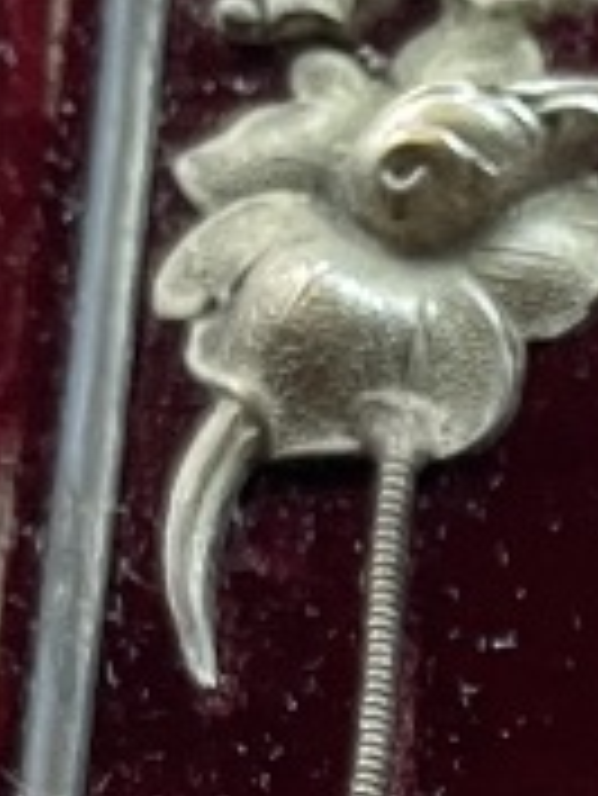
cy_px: 1417
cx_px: 1610
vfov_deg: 10.6
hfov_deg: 7.7
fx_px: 4049
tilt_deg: -71.2
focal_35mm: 176
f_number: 1.6
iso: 250
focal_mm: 4.2
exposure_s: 1/60
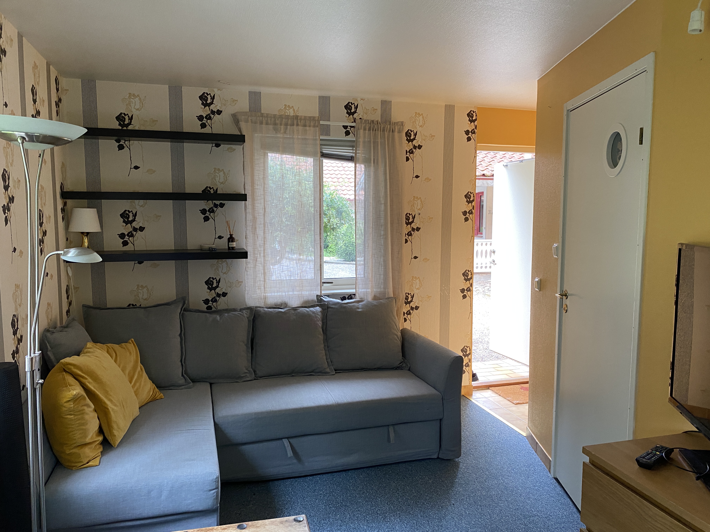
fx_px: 533
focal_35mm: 26
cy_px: 266
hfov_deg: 67.3
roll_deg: -0.2
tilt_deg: -4.9
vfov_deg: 53.1
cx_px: 355
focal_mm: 4.25
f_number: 1.8
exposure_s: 1/50
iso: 160
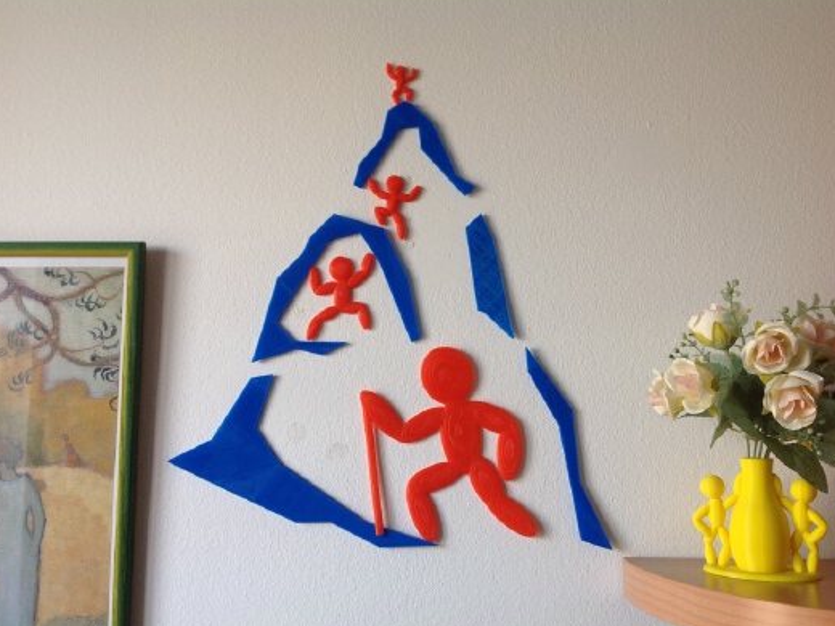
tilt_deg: +5.9
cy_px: 313
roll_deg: -1.2
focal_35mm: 36
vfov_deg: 39.7
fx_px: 868
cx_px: 421
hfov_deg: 51.4
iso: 50
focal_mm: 4.28
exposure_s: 1/40
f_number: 2.4
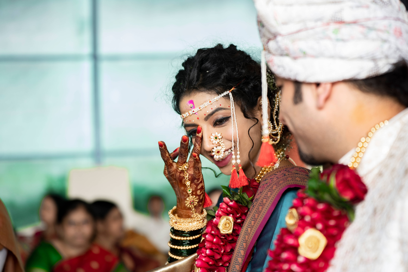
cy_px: 136
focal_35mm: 70
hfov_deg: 28.8
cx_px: 204
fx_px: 793
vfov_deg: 19.5
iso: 1000
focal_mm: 70
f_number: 2.8
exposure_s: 1/400
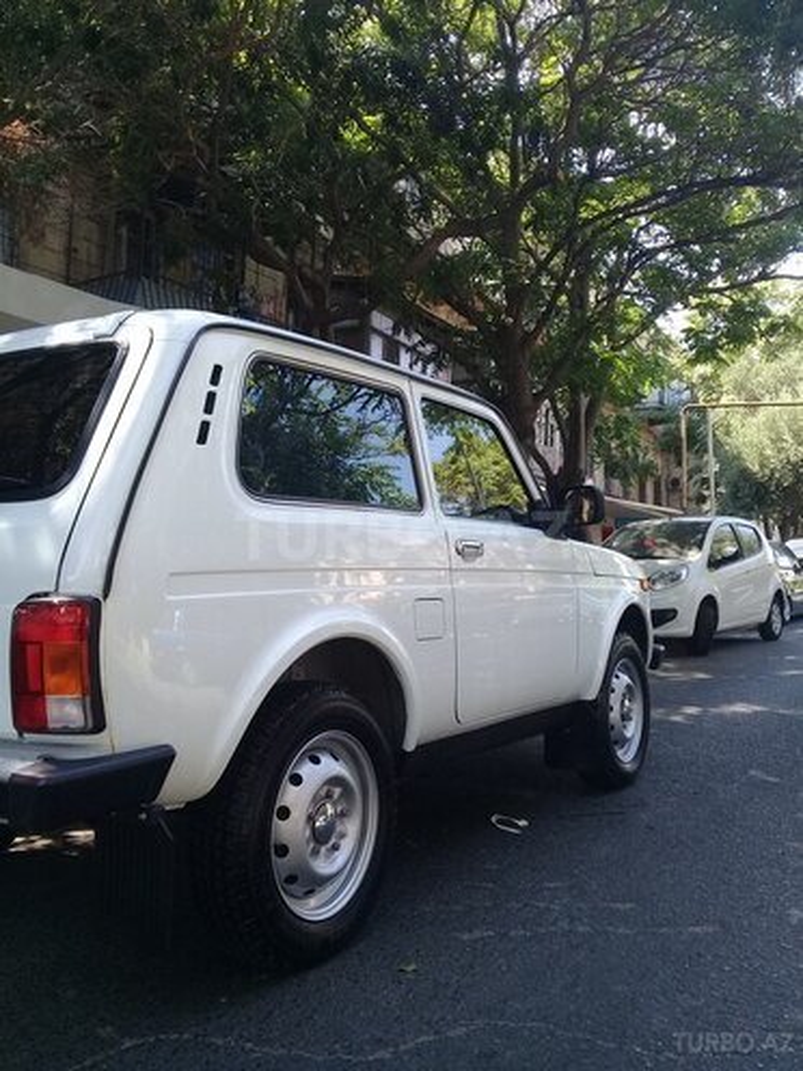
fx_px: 959
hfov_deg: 45.4
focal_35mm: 31
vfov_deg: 58.4
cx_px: 402
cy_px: 536
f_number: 2.2
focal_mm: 3.3
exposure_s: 1/132
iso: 50
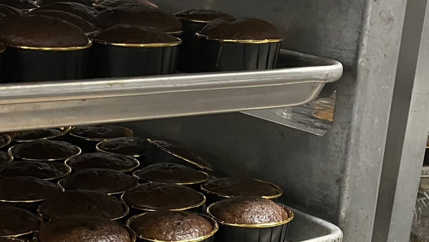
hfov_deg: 30.9
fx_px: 774
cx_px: 249
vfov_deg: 15.5
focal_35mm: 68
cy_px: 423
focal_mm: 5.1
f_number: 1.6
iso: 500
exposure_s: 1/60
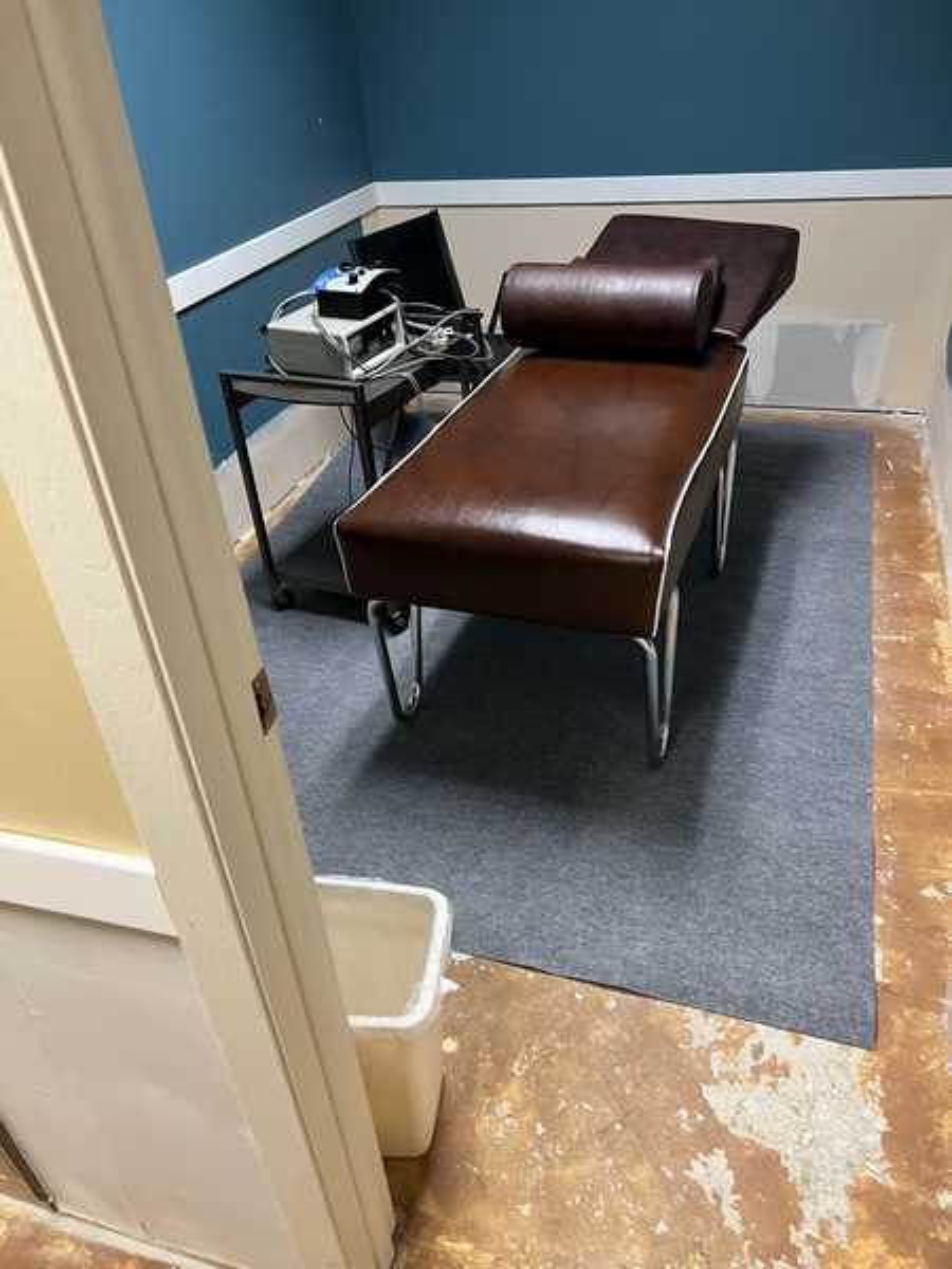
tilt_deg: -34.6
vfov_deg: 67.3
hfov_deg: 53.1
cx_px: 476
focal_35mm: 26
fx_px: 953
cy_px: 634
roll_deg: +4.3
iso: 250
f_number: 1.5
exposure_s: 1/60
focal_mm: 5.7
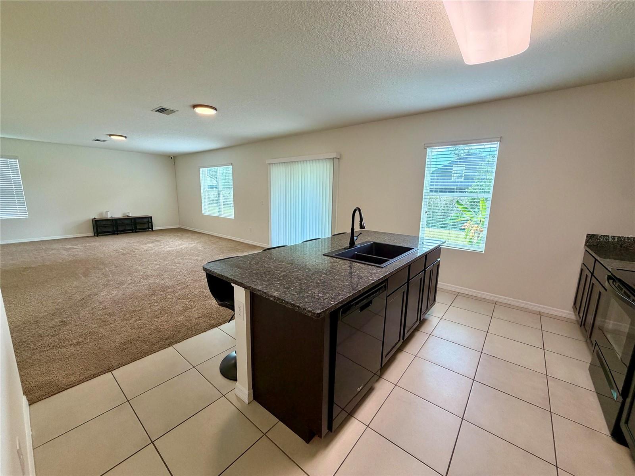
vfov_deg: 85.7
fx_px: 257
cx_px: 318
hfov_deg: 102.1
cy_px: 238
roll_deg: -0.7
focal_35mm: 14
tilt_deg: -10.4
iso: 250
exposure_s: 1/120
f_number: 2.2
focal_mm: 2.22
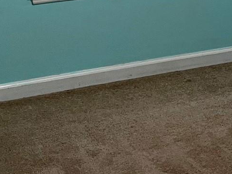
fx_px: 737
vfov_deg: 12.0
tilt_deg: -2.5
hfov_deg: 17.9
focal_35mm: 110
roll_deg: +0.5
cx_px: 98
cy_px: -174
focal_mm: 4.2
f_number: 1.6
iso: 160
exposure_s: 1/60
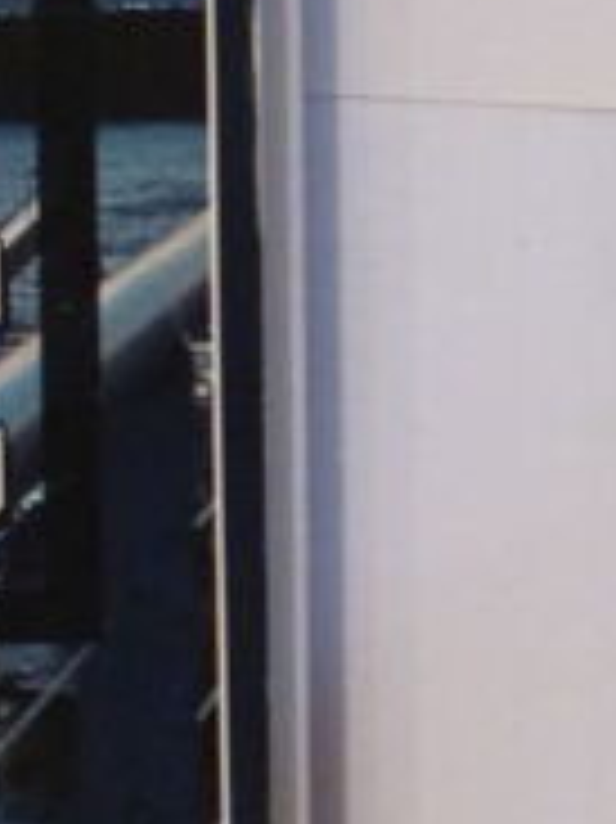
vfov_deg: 10.1
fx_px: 4656
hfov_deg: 7.5
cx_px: -243
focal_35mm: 196
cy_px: 288
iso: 1000
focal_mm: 10
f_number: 3.2
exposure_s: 1/15
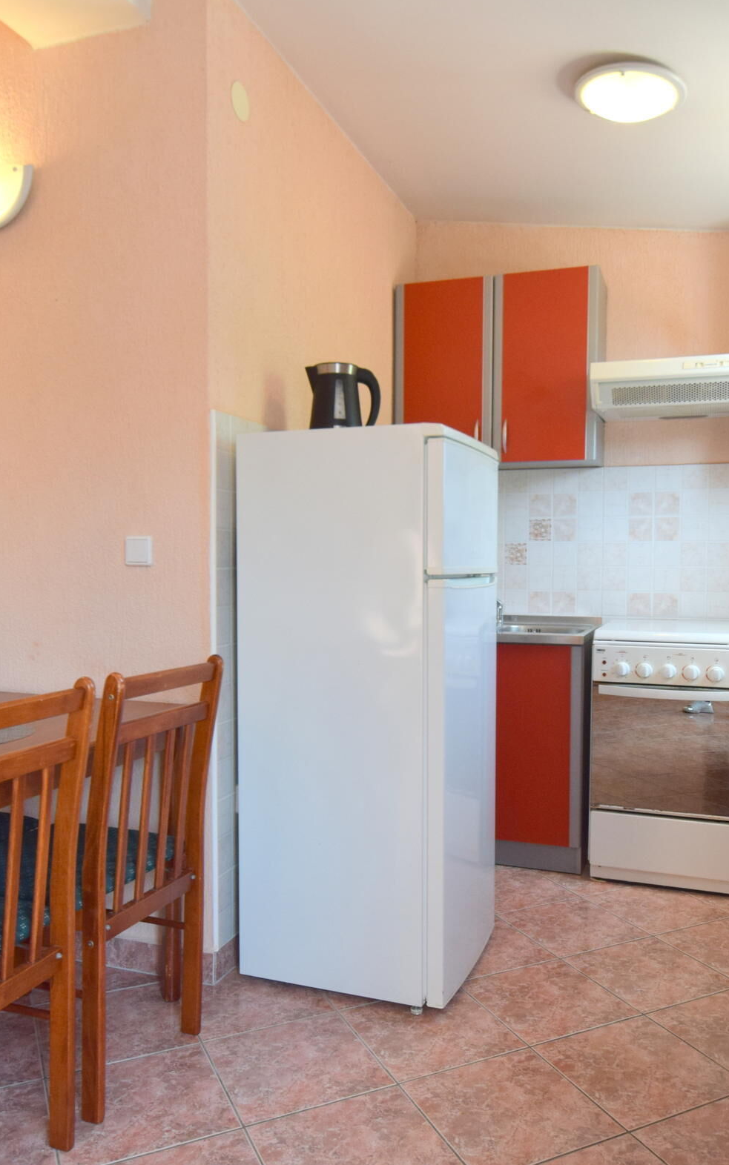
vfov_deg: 66.5
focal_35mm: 28
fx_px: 890
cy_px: 588
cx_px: 388
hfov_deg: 44.5
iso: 400
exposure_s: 1/125
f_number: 5.6
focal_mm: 12
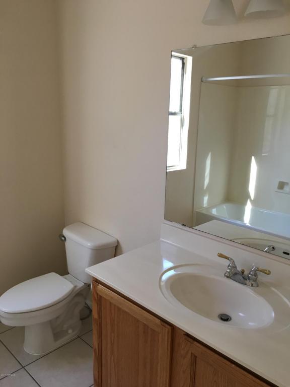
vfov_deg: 61.7
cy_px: 194
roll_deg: -1.0
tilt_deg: -13.6
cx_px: 145
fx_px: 324
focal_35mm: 29
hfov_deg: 48.2
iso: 64
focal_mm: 4.15
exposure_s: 1/30
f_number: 2.2
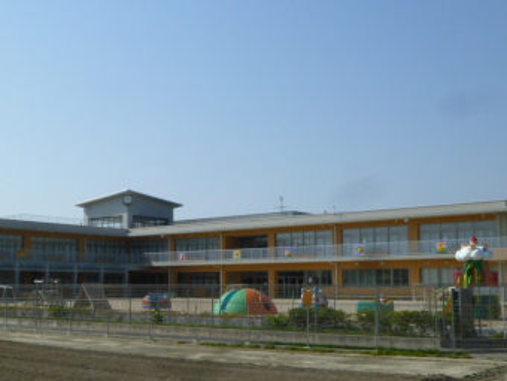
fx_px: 688
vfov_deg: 30.8
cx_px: 155
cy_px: 215
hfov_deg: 39.8
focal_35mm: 47
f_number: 5.6
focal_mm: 4.5
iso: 100
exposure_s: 1/640
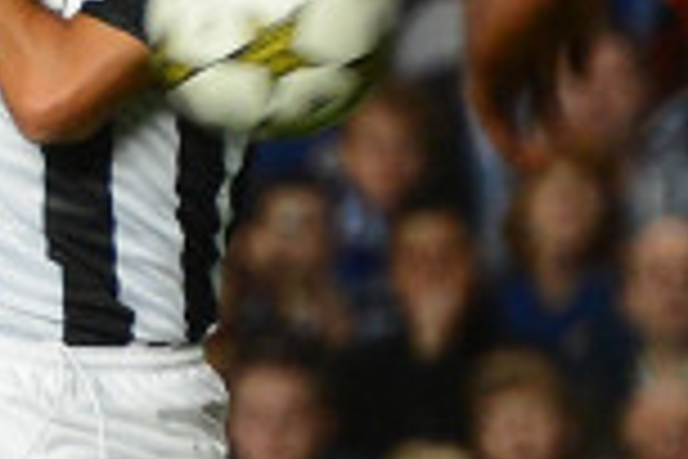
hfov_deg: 1.2
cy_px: 115
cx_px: -508
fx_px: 31626
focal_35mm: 1655
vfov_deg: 0.8
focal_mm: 280
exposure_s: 1/1000
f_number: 4
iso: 3200
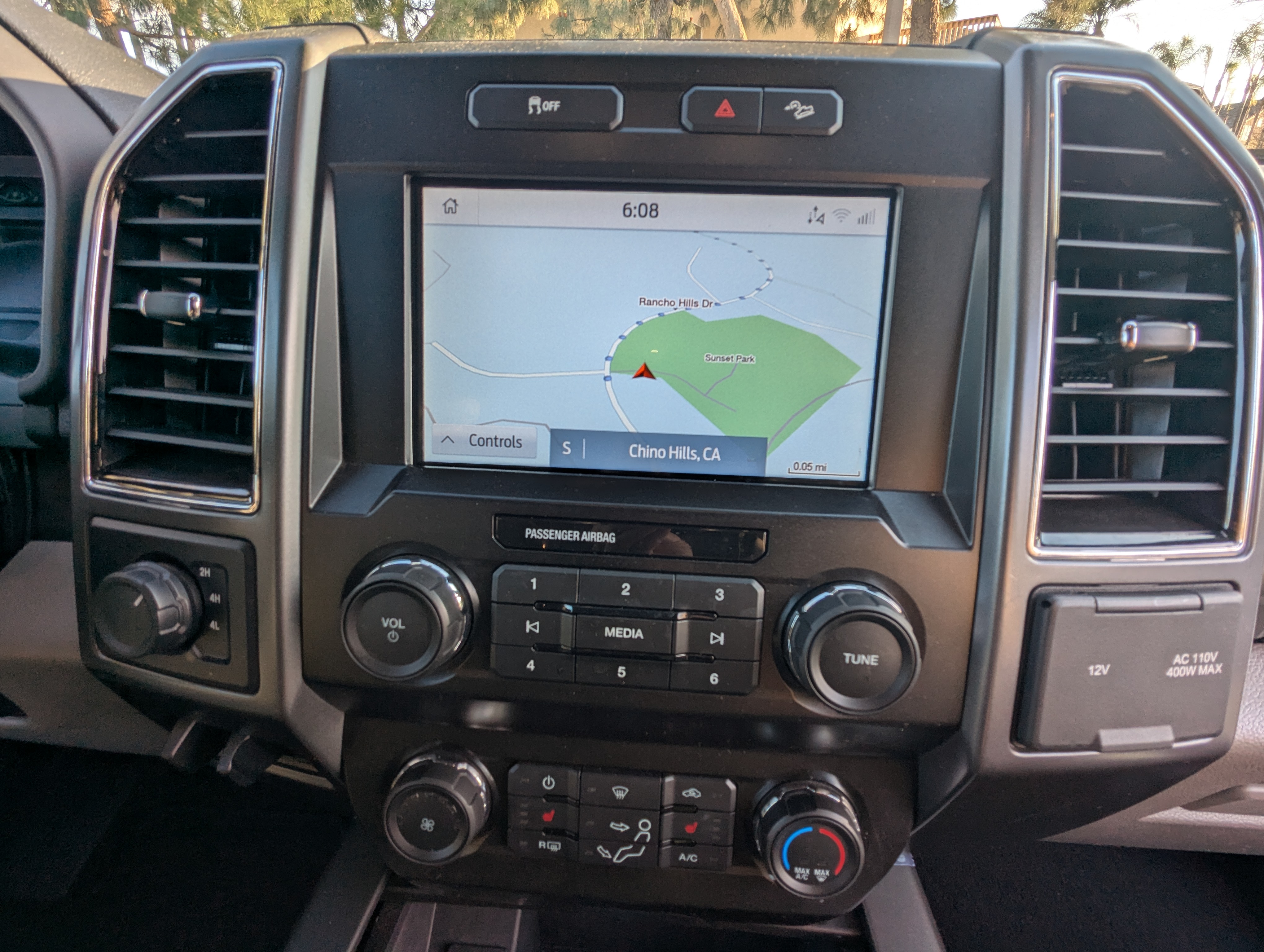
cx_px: 632
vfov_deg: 78.2
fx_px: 585
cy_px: 476
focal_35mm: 16
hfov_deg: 94.4
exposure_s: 1/78.9
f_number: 2.2
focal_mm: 2.35
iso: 35
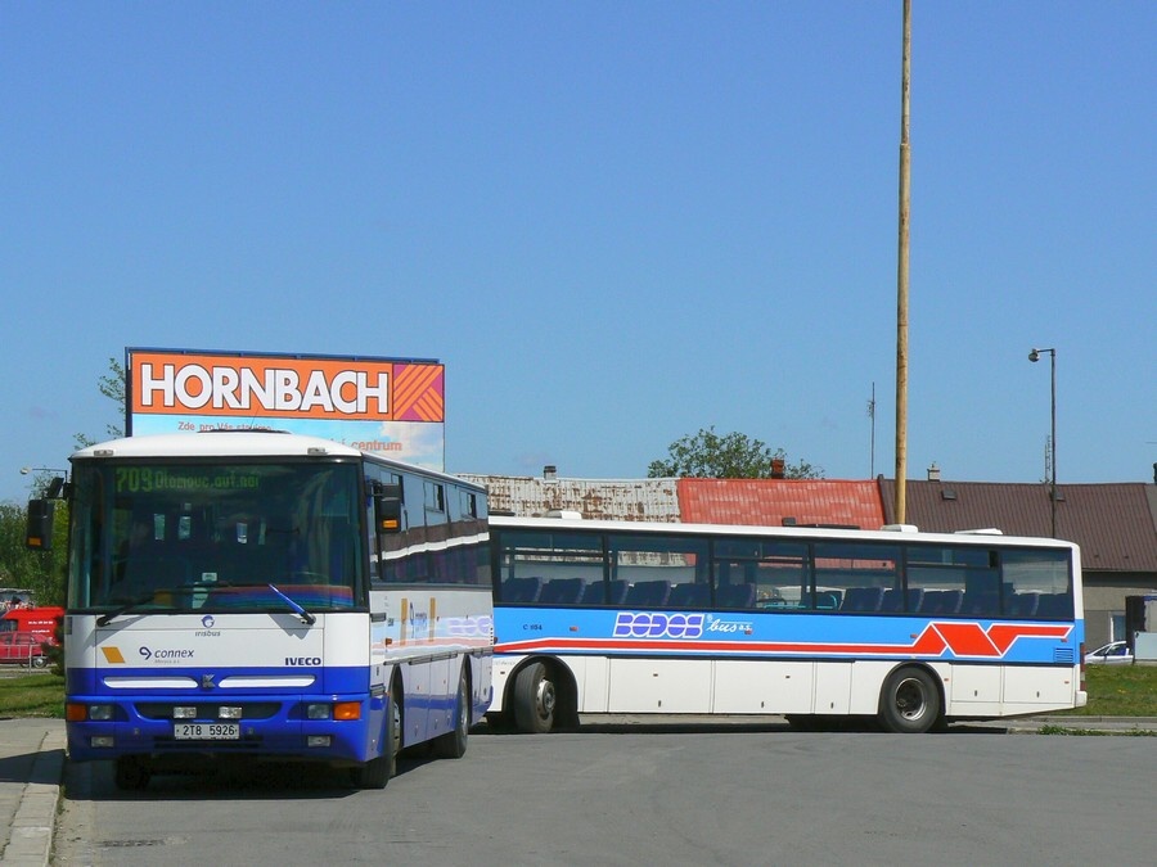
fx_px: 3911
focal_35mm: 117
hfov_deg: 16.8
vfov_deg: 12.7
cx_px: 578
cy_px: 434
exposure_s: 1/1600
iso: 100
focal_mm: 19.5
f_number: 6.3
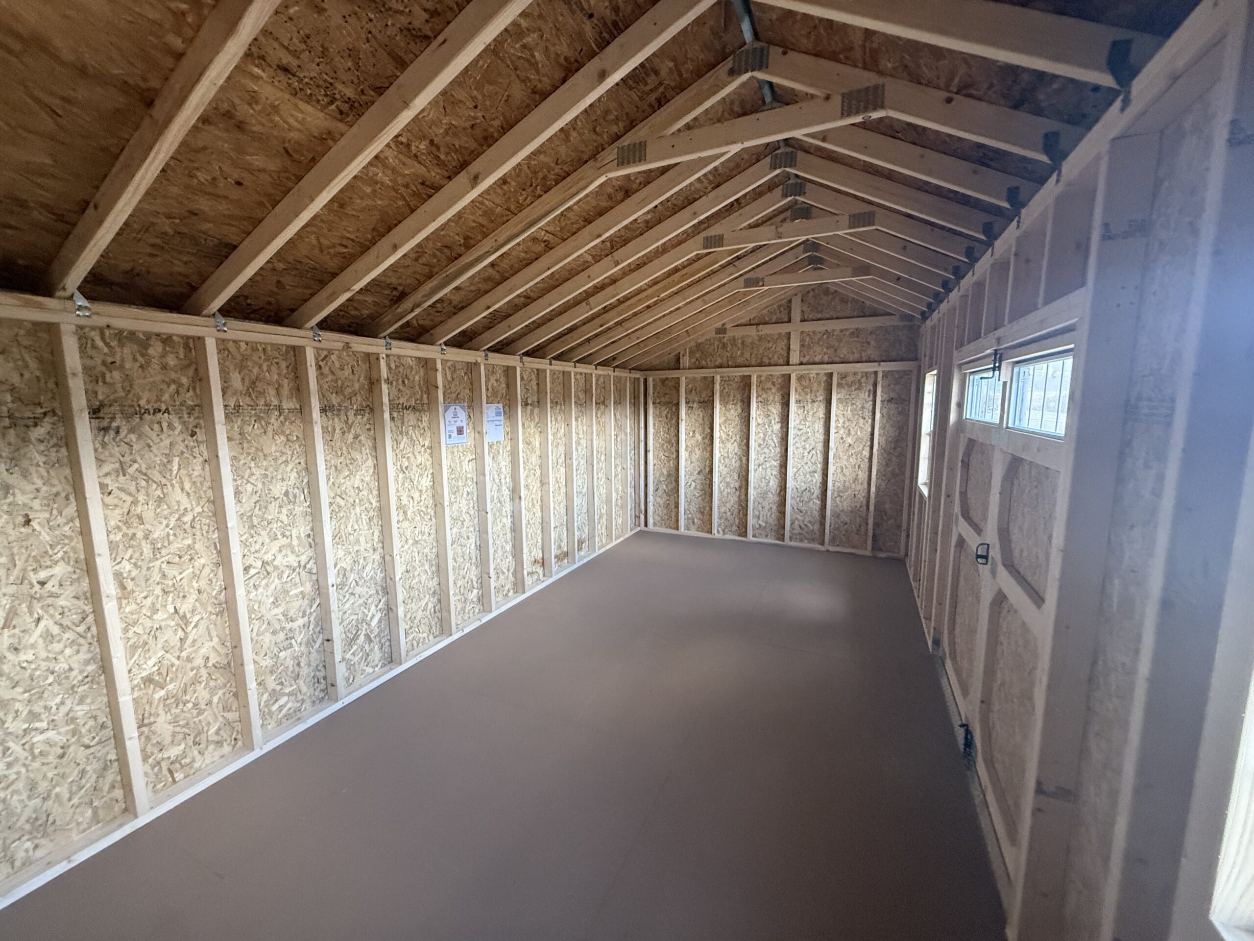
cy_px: 470
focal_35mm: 14
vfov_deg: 85.7
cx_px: 627
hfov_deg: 102.1
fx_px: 507
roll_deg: -0.2
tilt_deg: -12.7
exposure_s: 1/76
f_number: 2.2
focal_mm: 2.22
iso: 400
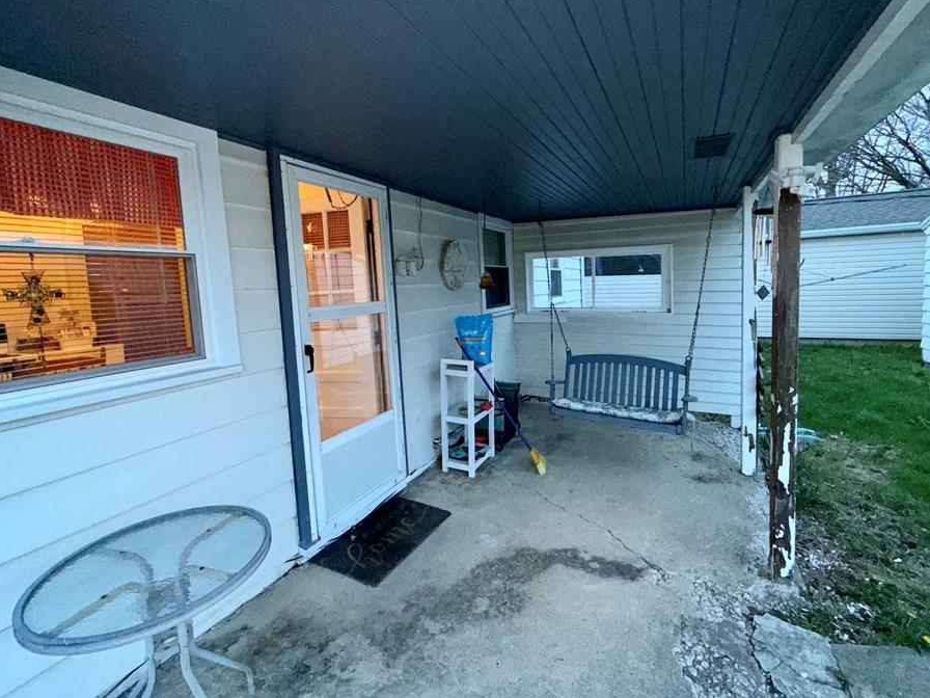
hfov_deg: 94.5
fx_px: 430
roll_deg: +1.7
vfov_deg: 77.9
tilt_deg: -4.4
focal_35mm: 16
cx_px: 481
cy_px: 319
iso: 200
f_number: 2.2
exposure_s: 1/60
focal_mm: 2.22
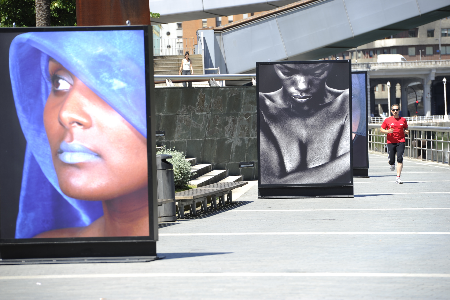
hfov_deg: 10.3
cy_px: 150
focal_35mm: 200
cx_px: 225
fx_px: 2498
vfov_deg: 6.9
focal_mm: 200
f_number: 6.3
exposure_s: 1/250
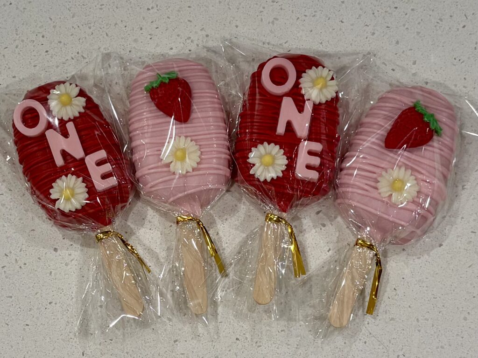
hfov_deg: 67.3
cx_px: 239
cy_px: 179
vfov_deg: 53.1
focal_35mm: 26
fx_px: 359
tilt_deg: -80.2
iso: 125
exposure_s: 1/120
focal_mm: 5.96
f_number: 1.6
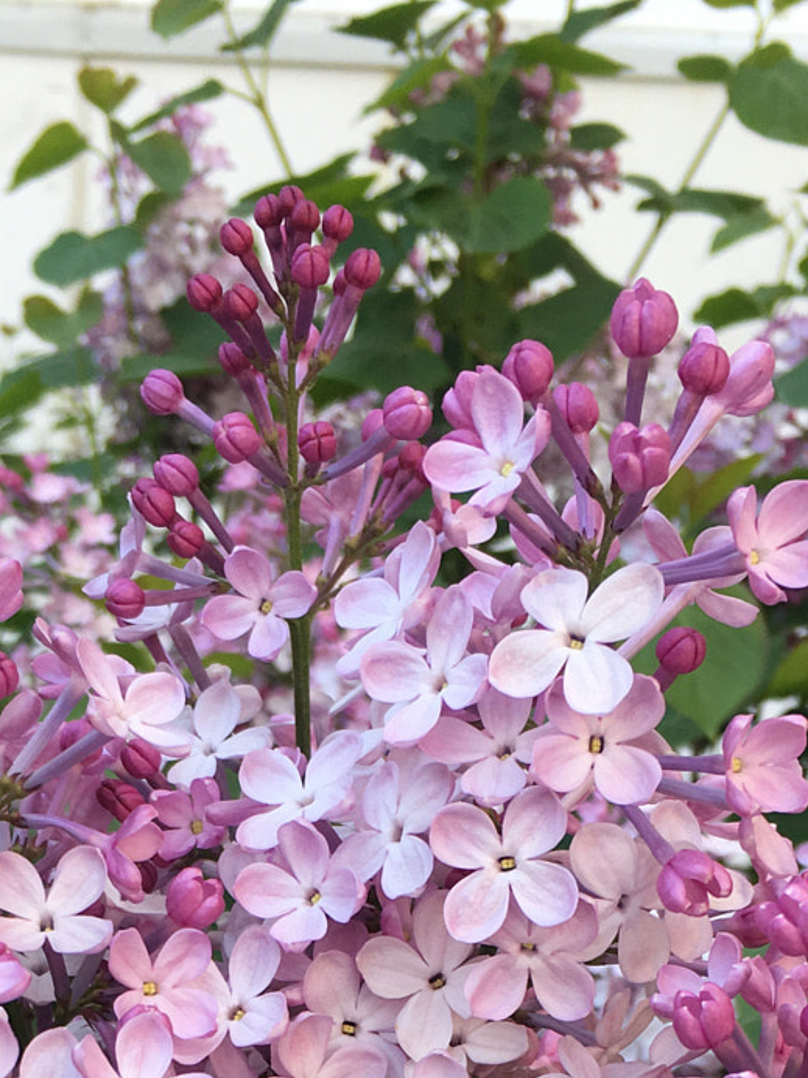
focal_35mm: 67
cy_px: 1241
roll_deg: -3.9
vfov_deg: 26.3
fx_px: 2087
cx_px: 286
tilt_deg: -20.9
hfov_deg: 21.8
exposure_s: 1/264
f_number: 2.2
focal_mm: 4.15
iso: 25
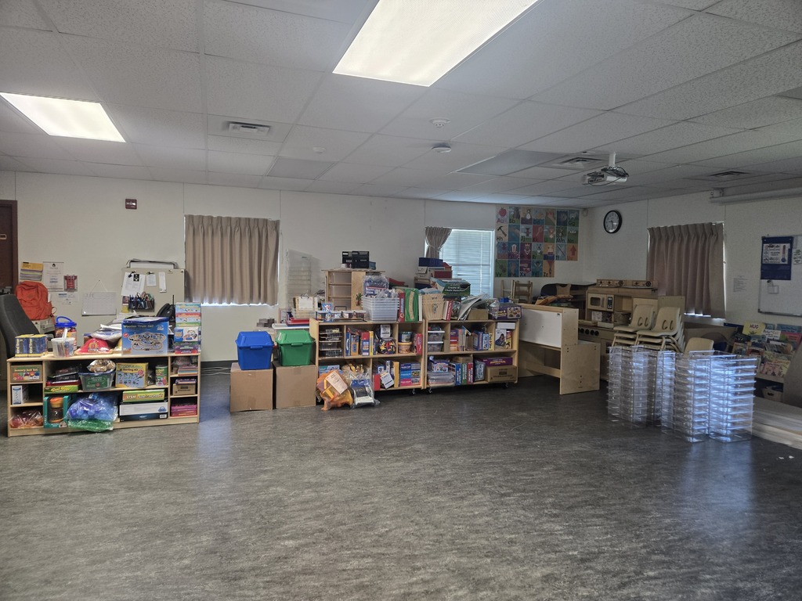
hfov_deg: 73.9
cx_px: 401
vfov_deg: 58.9
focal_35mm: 23
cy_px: 300
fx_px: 533
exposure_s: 1/63
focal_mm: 5.4
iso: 160
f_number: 1.8
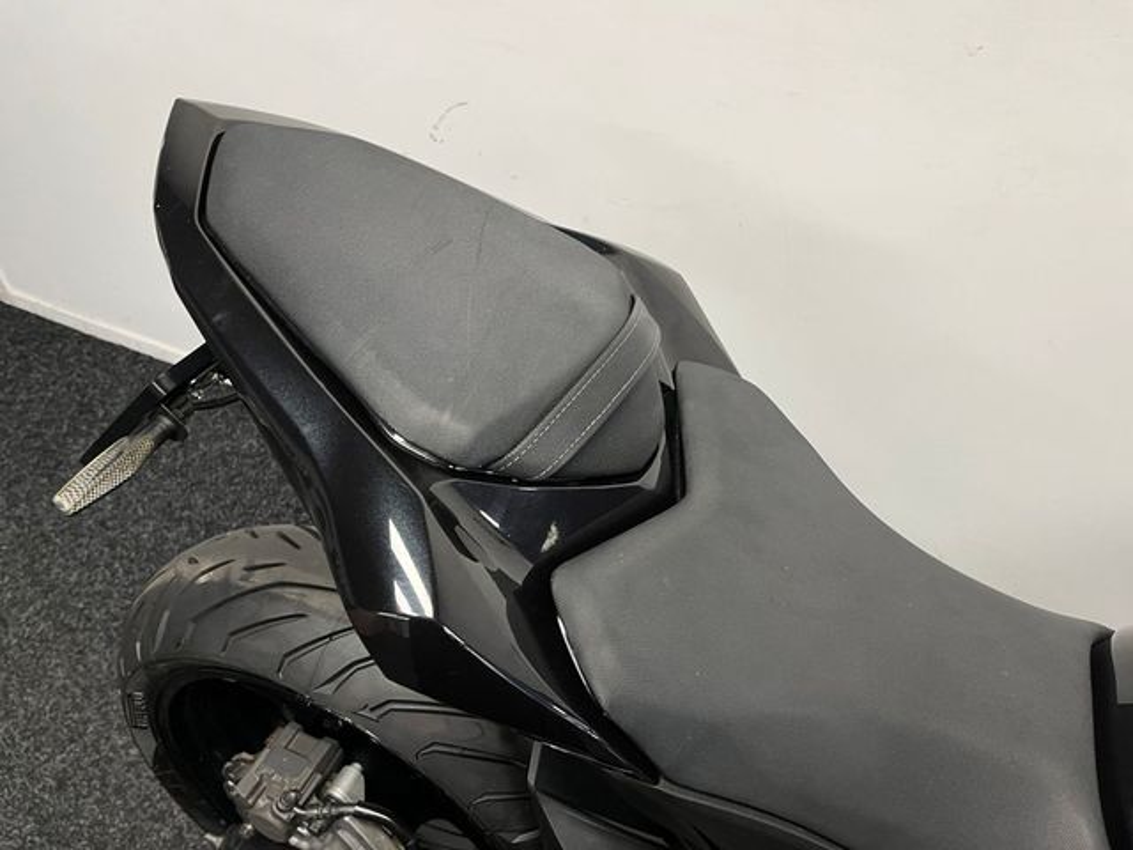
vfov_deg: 53.1
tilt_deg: -45.2
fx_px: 851
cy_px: 425
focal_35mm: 26
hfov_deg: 67.3
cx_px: 566
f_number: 1.6
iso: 125
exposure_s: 1/50
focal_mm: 5.1
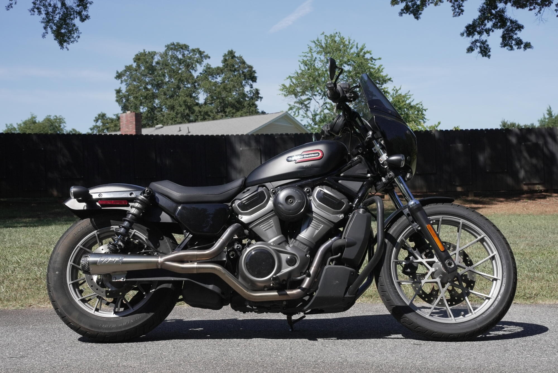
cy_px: 186
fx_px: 912
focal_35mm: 59
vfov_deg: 23.1
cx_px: 279
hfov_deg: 34.0
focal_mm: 58.8
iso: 1250
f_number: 11
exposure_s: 1/1250
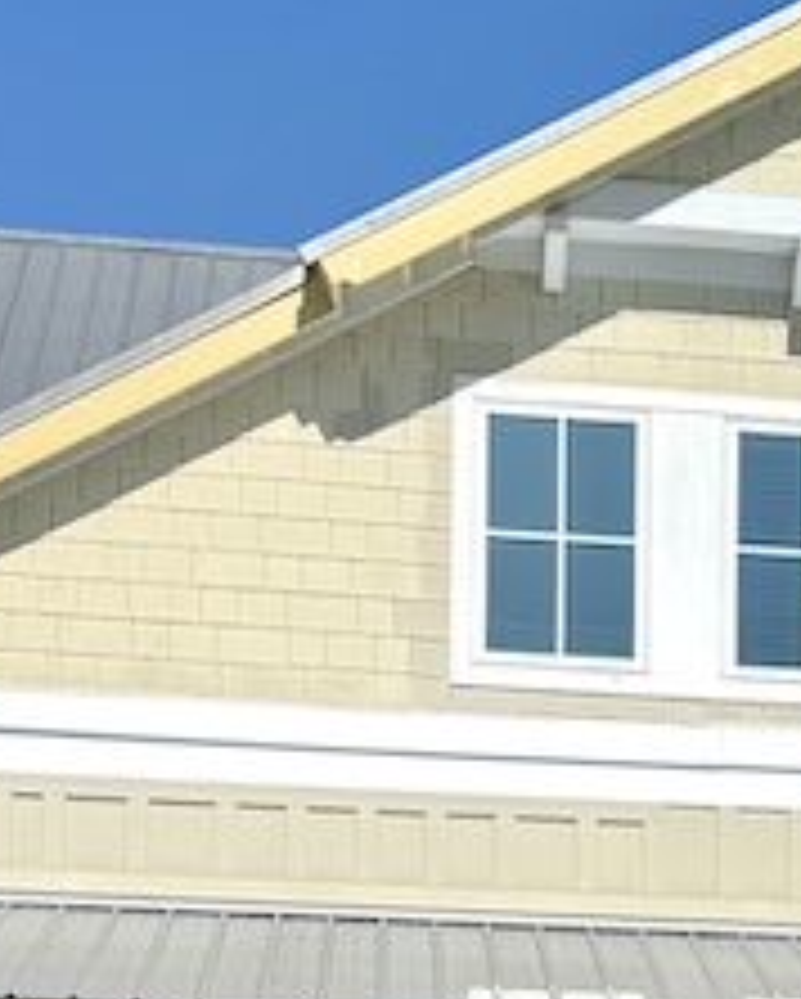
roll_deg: -0.7
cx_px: 1156
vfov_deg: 13.7
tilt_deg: +2.7
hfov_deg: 11.1
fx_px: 3995
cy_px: 1346
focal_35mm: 135
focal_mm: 6.76
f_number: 1.78
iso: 80
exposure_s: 1/10417
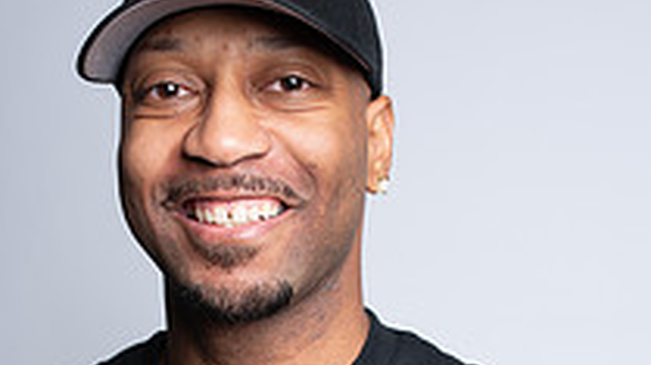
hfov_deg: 26.9
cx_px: 293
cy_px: 530
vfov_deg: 14.3
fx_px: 1362
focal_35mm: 79
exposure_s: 1/200
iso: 250
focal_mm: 35
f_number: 6.3
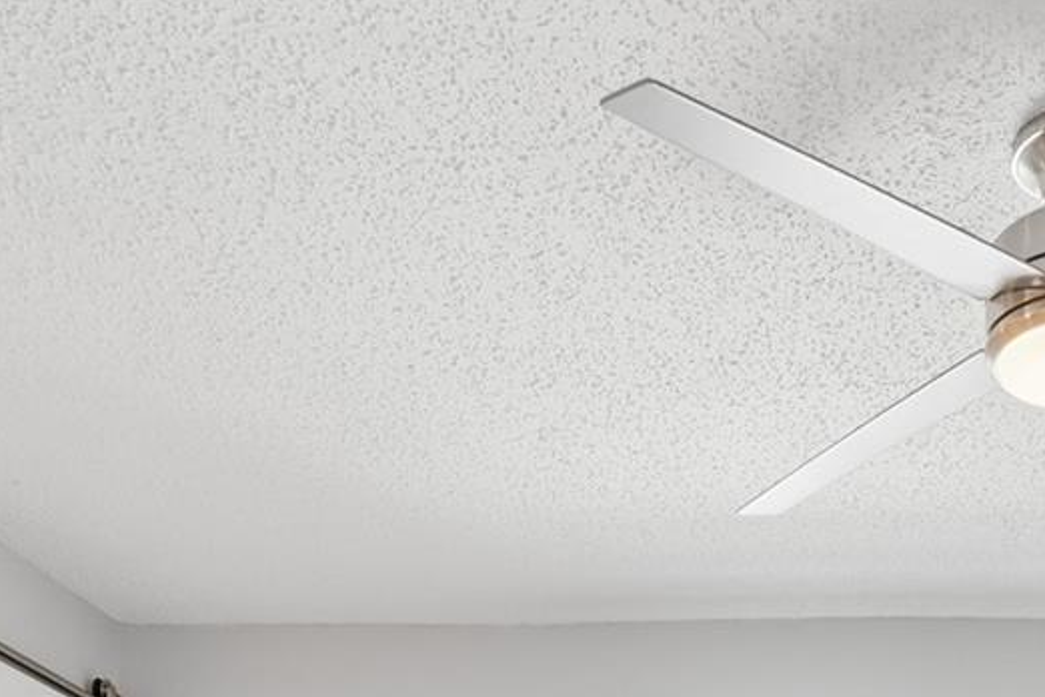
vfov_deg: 23.4
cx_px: 857
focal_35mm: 46
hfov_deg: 40.7
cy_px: 1046
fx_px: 1335
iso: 100
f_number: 5.6
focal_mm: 10
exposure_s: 1/20
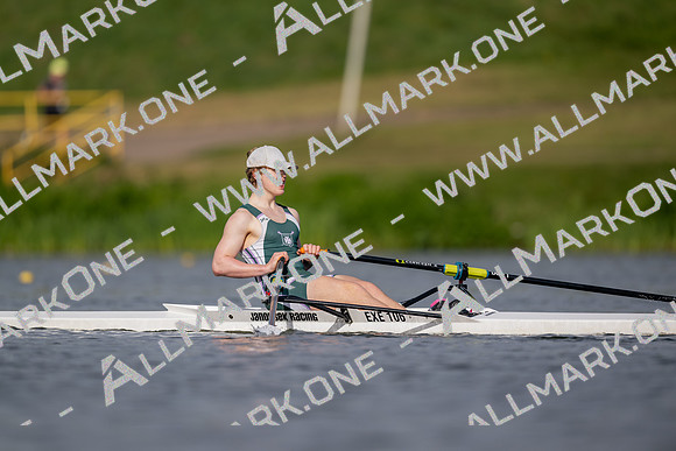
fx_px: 11269
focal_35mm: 600
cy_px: 226
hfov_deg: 3.4
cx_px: 338
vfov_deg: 2.3
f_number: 4
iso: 160
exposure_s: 1/2500
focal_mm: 600
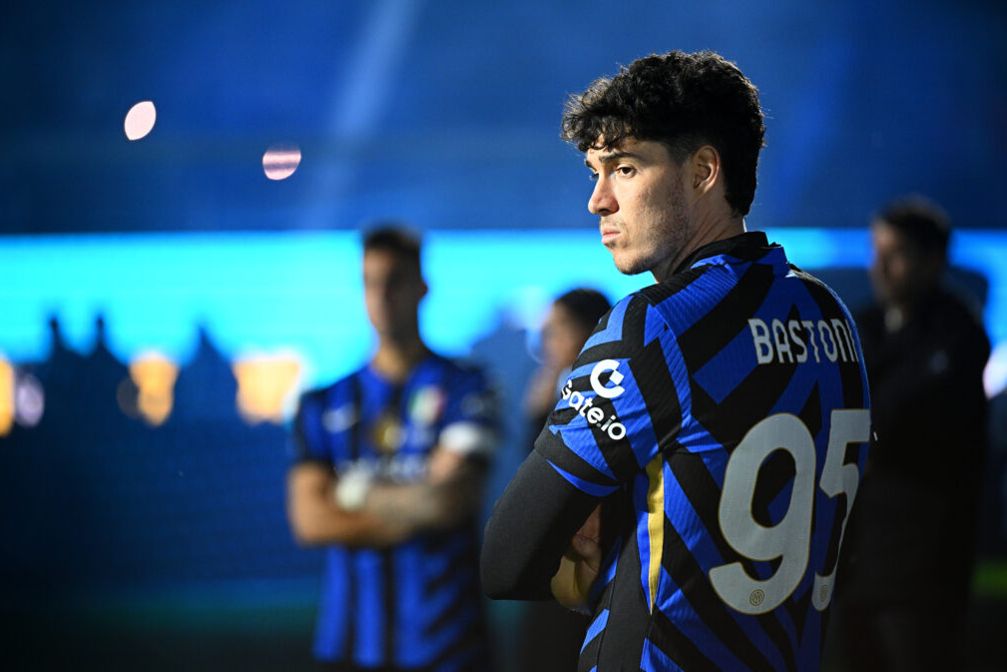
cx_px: 508
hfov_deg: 10.1
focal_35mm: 203
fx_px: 5679
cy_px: 333
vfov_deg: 6.8
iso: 2500
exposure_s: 1/640
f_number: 2.8
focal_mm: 200
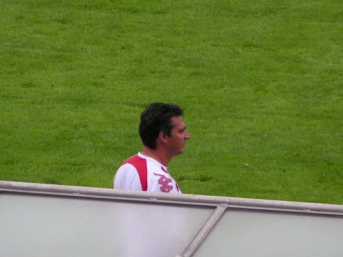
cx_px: 163
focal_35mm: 485
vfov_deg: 3.1
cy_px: 151
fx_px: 4804
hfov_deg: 4.1
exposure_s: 1/400
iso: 50
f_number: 3.5
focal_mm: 49.8
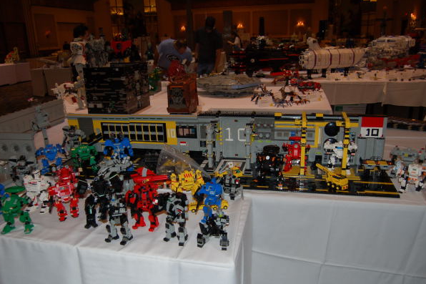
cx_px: 206
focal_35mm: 29
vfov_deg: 44.9
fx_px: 343
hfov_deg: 63.7
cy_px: 150
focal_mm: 18
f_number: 3.5
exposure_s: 1/60
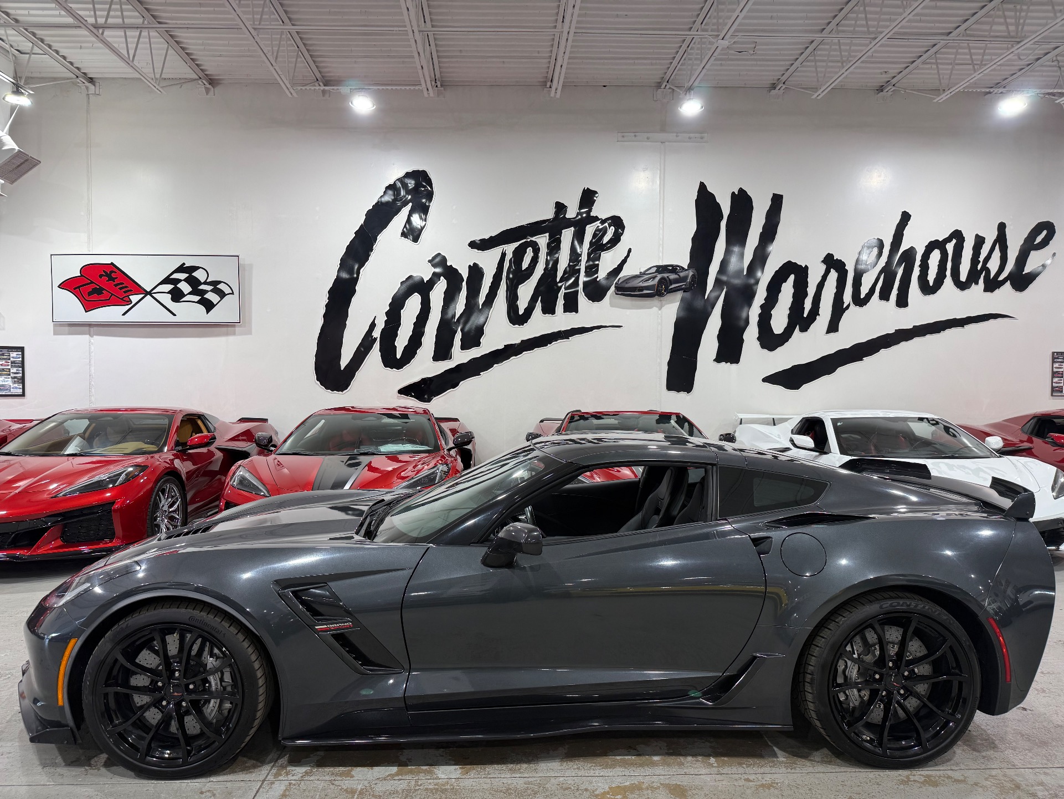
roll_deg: +0.2
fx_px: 738
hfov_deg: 71.6
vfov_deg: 56.8
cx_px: 532
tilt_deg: -1.0
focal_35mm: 24
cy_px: 400
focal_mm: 6.76
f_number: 1.78
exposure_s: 1/120
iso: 80
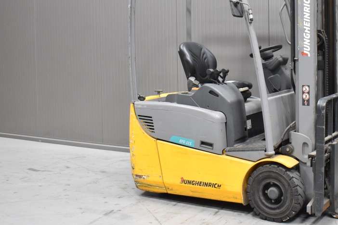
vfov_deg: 24.9
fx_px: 506
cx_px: 254
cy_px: 61
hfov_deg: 36.1
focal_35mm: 54
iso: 1600
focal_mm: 21
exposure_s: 1/30
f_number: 4.5
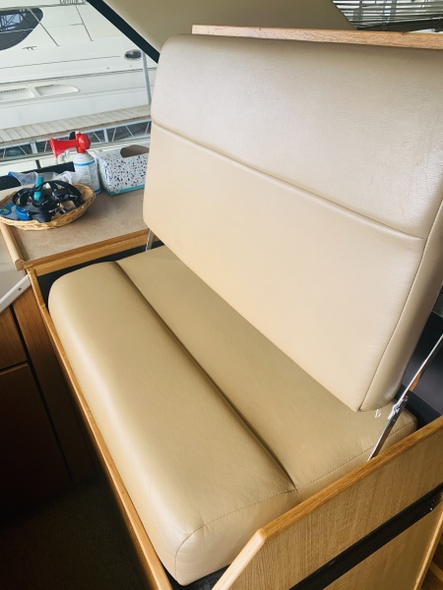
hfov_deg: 53.1
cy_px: 295
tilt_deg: -32.6
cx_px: 222
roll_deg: +4.9
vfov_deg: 67.3
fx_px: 444
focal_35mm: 26
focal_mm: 4.25
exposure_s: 1/121
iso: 50
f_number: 1.8
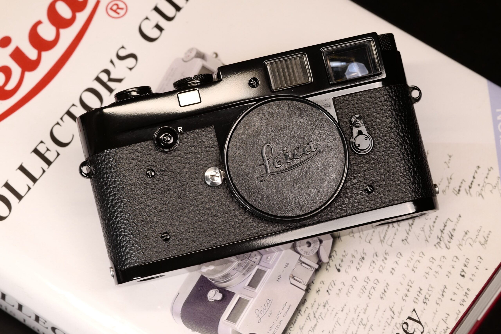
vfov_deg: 9.0
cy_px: 167
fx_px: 2115
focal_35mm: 152
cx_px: 250
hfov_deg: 13.5
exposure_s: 1/100
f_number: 8
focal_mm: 100
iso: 640
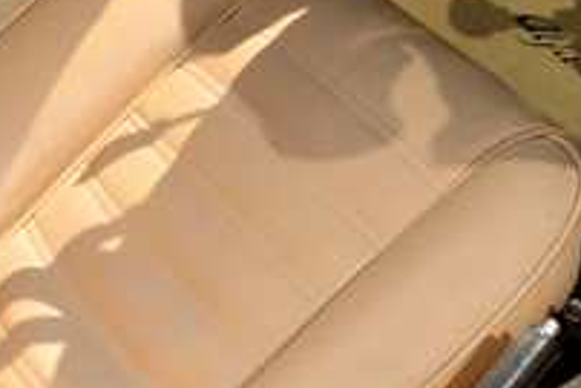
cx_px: 883
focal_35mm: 114
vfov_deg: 12.0
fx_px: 1841
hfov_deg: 16.3
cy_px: 49
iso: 125
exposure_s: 1/125
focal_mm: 24
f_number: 8
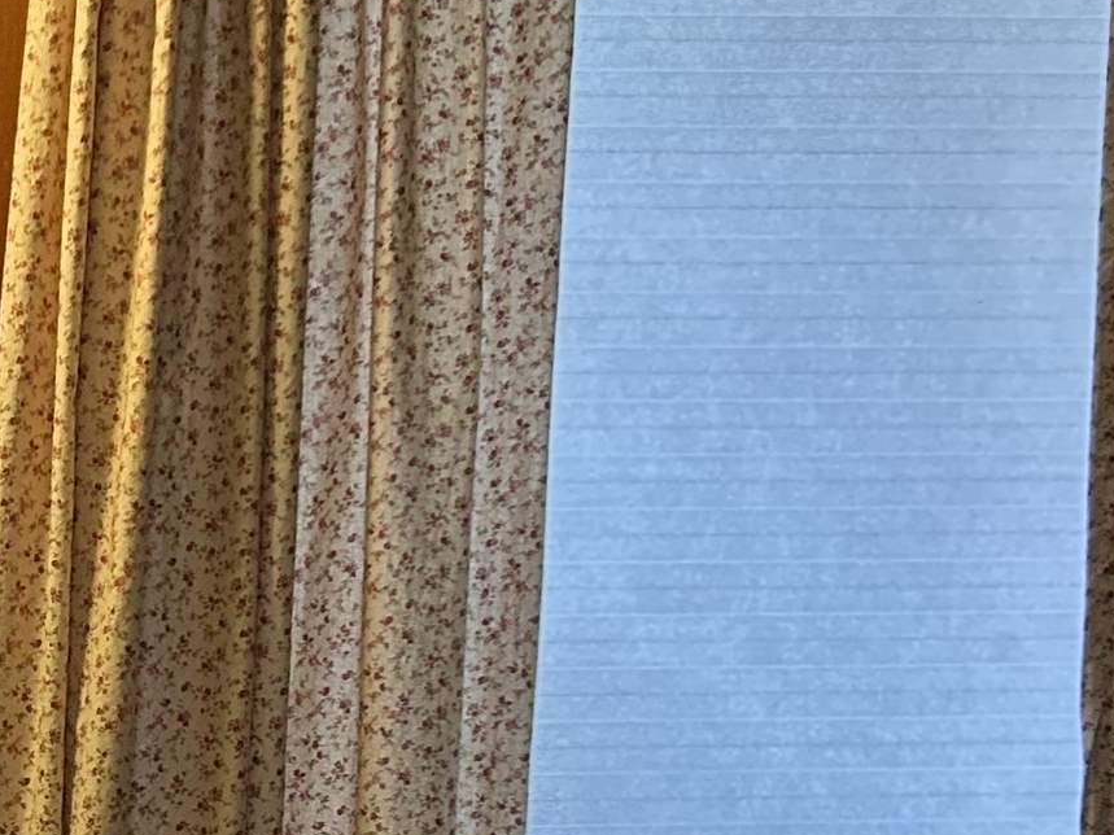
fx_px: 2992
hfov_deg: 18.6
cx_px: -562
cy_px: 978
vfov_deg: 15.4
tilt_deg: -6.9
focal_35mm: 93
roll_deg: -0.3
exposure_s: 1/60
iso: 200
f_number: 1.5
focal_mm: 5.7
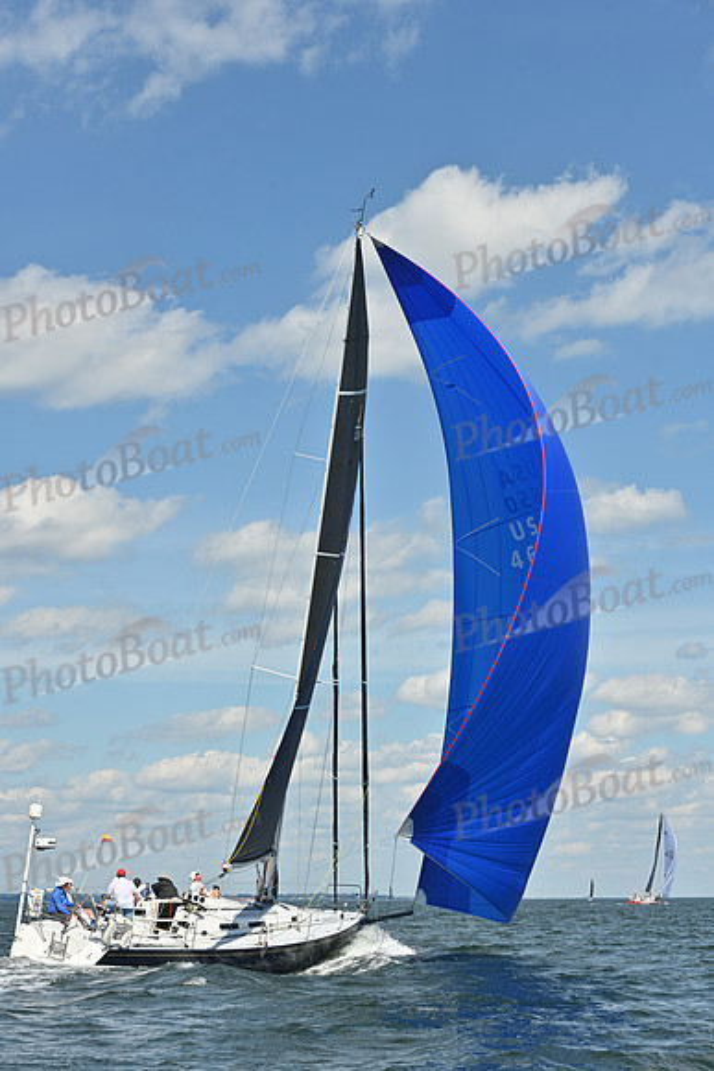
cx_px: 357
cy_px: 536
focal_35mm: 70
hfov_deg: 19.5
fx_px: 2081
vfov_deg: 28.8
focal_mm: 70
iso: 250
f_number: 8
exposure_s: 1/1000
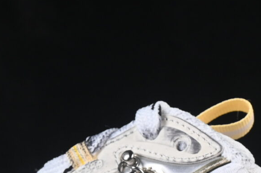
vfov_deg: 4.1
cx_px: 147
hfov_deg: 6.2
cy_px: 205
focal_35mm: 333
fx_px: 2413
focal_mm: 50
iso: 160
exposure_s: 1/80
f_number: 8
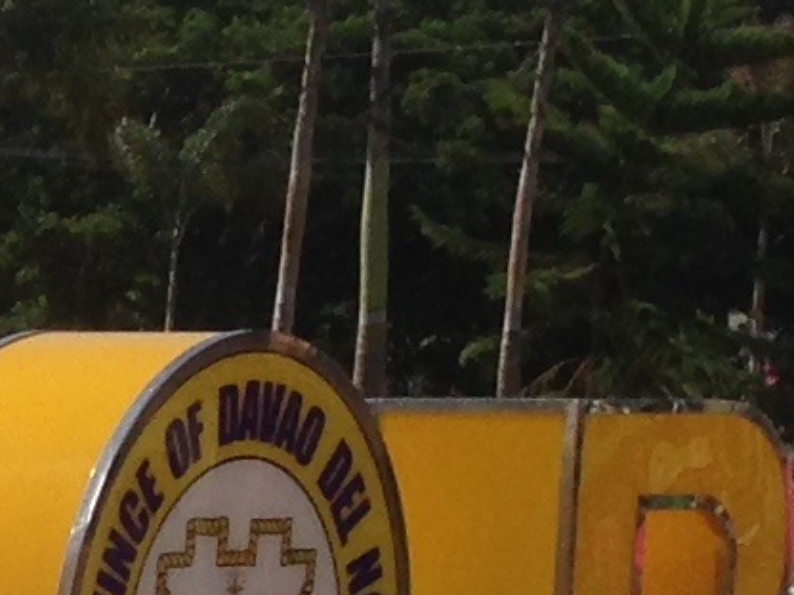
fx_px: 5941
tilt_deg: -5.8
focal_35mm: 259
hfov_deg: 6.9
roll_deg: -1.8
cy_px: 965
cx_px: -1548
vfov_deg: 5.7
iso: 50
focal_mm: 4.12
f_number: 2.4
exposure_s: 1/3390
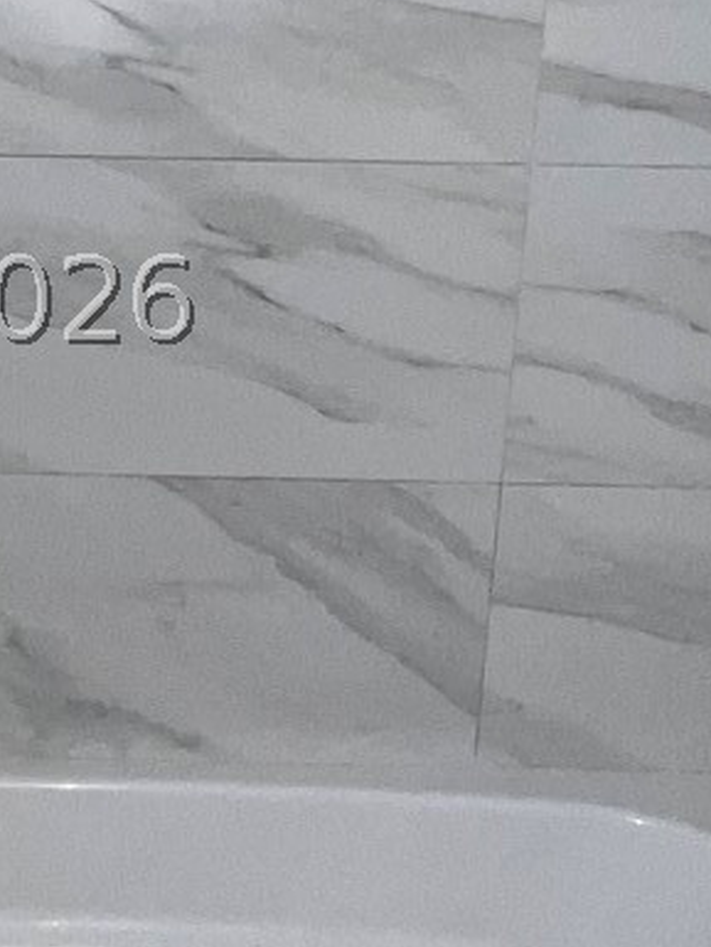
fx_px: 1478
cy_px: 300
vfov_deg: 35.1
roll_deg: -1.0
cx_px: 49
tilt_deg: -14.6
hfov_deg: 26.0
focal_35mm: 54
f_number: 1.8
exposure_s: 1/60
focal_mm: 1.57
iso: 80
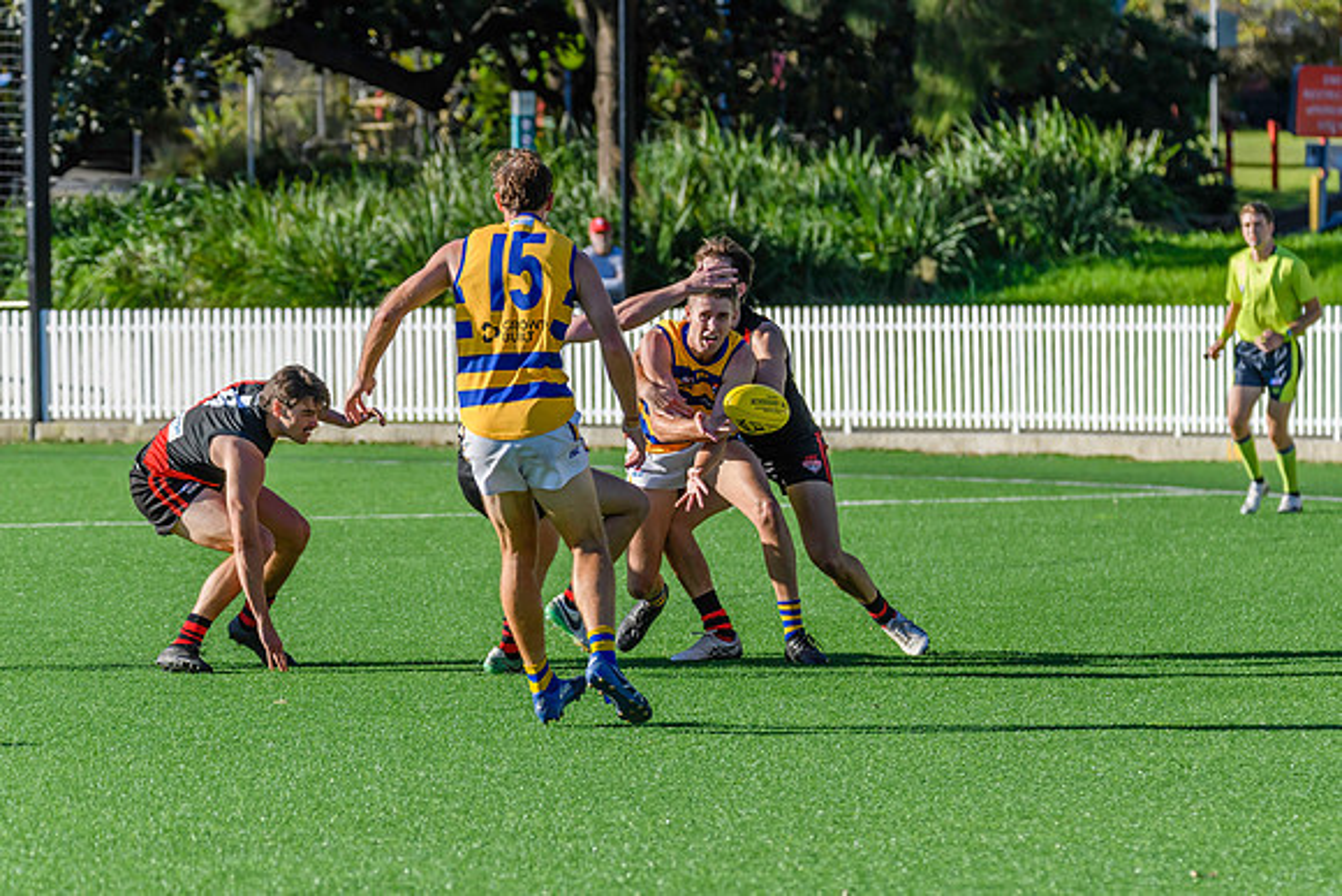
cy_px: 476
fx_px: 10802
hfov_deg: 7.1
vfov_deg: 4.7
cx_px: 718
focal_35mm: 290
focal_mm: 220
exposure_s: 1/2000
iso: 800
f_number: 6.3
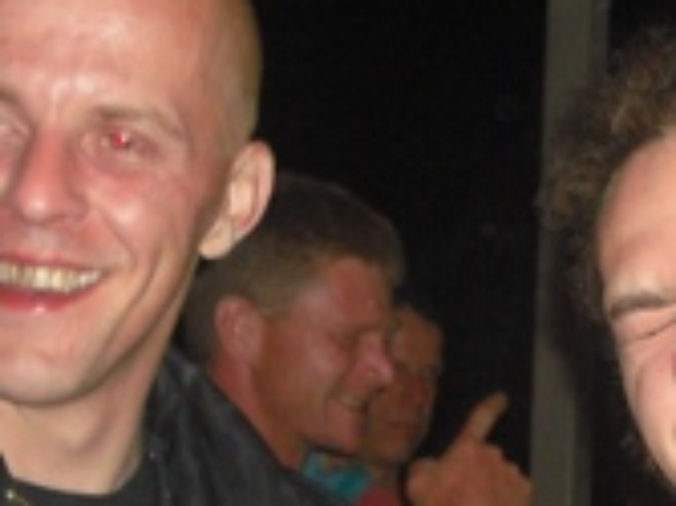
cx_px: 745
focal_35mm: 160
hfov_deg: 12.2
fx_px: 3122
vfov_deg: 9.3
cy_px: 332
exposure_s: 1/60
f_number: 2.8
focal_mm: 6.2
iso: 200
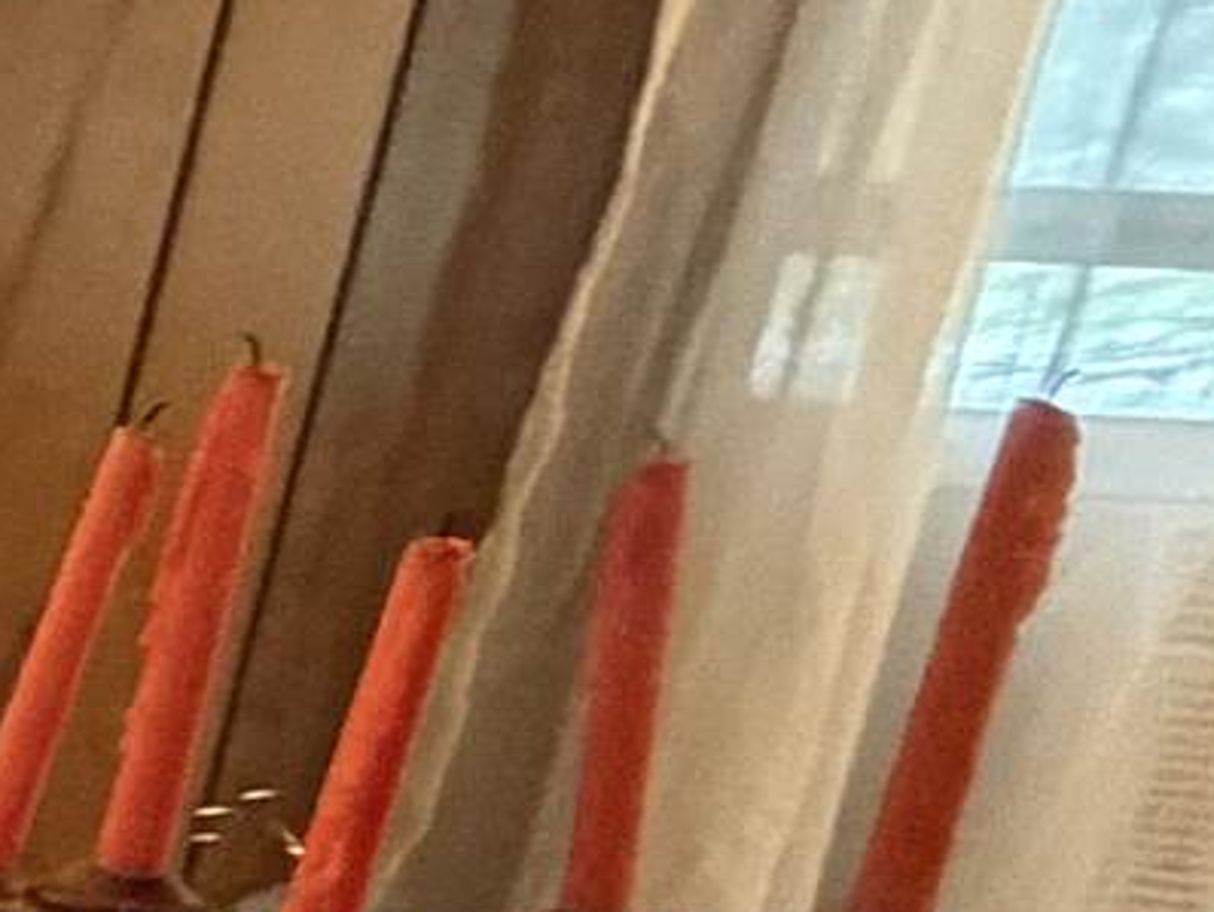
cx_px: -2843
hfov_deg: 10.1
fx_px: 3790
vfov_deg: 13.4
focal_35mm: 108
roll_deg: -1.3
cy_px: 1049
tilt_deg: -16.4
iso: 500
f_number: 2.2
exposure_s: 1/60
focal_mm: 2.22
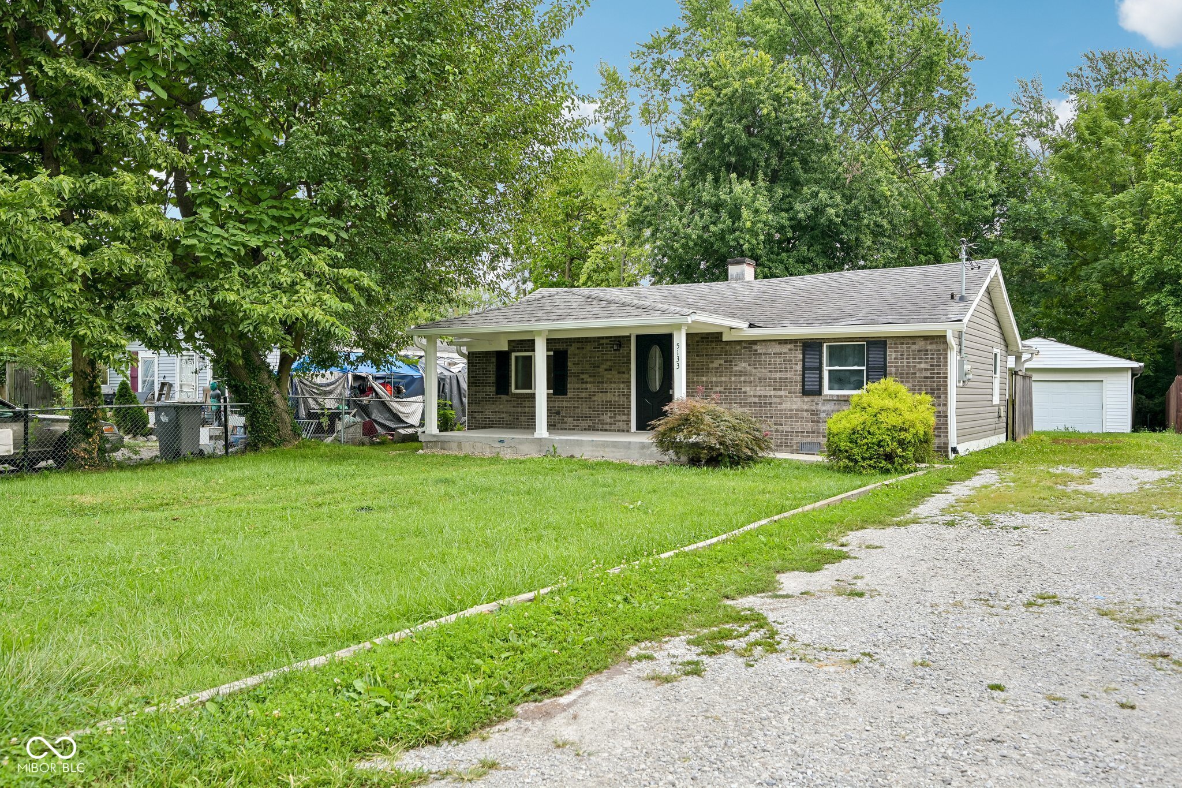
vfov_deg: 49.5
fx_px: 854
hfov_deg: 69.4
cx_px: 591
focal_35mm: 26
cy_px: 394
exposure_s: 1/80
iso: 100
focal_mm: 26
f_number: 8
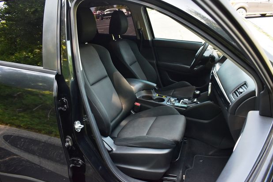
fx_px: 212
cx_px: 141
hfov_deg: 65.4
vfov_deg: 46.4
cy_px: 91
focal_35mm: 28
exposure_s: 1/200
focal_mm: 18
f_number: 3.5
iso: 800
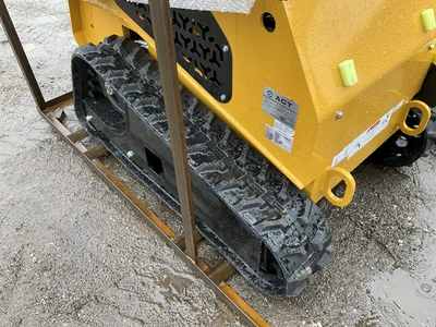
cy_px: 164
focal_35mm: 29
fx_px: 365
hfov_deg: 61.7
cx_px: 218
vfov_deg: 48.2
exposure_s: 1/122
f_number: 1.8
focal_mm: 3
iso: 50
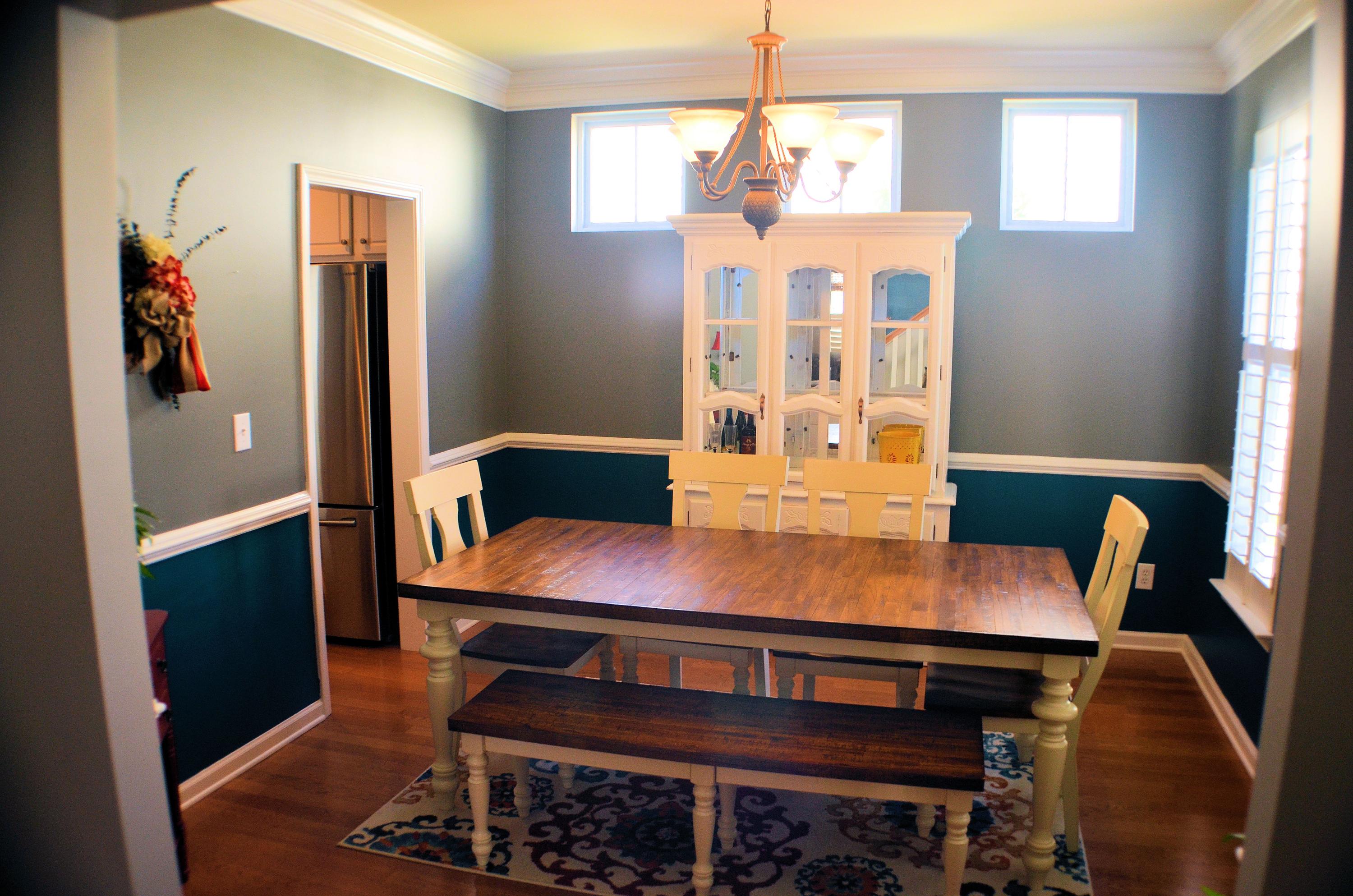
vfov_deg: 39.8
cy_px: 448
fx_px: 1238
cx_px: 676
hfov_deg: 57.3
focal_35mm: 33
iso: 400
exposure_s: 1/80
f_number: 4
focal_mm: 22
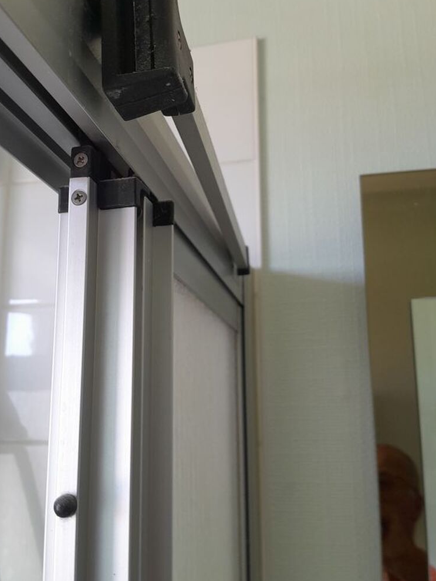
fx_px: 588
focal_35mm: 35
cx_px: 192
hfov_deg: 40.7
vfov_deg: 52.6
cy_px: 280
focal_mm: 3.98
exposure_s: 1/50
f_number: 1.8
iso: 80
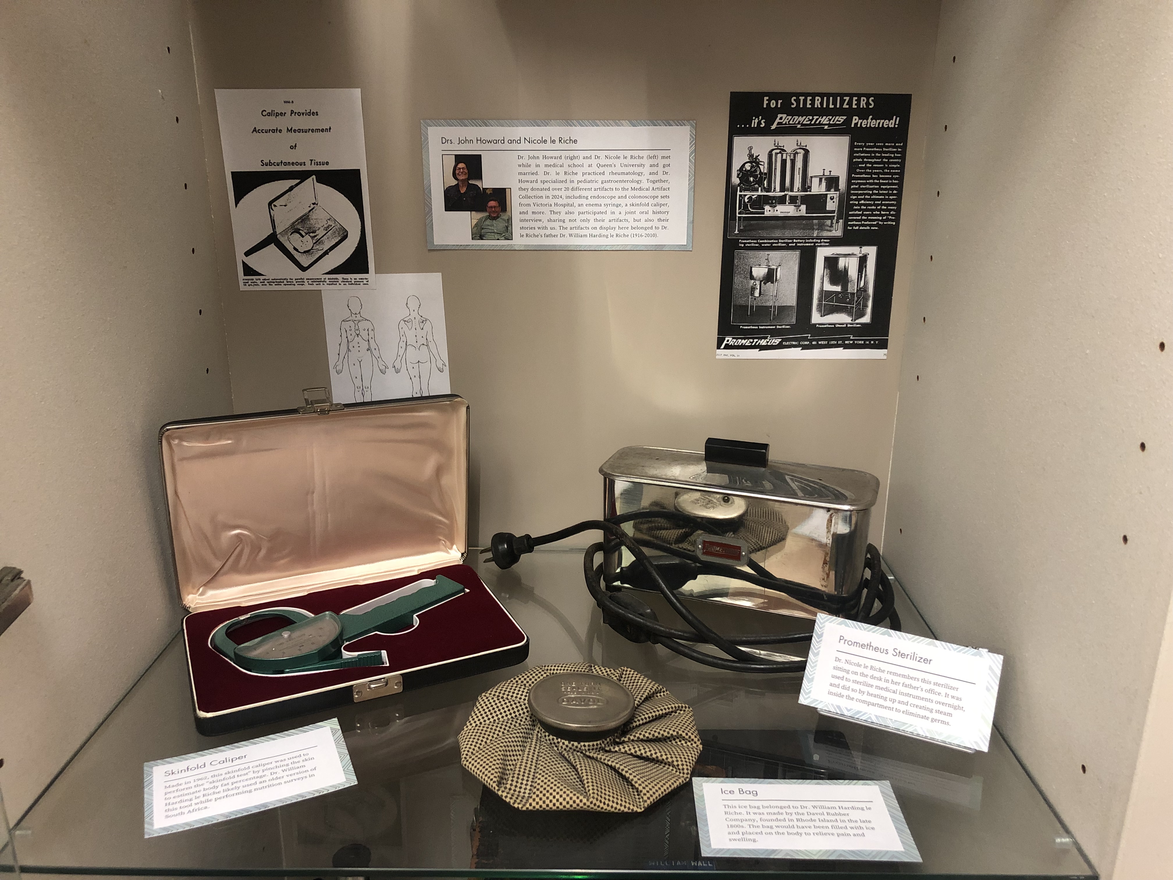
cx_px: 586
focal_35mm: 28
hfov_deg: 63.4
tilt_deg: -18.0
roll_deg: +0.6
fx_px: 949
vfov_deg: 49.7
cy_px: 440
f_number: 1.8
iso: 80
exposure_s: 1/15
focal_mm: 3.99
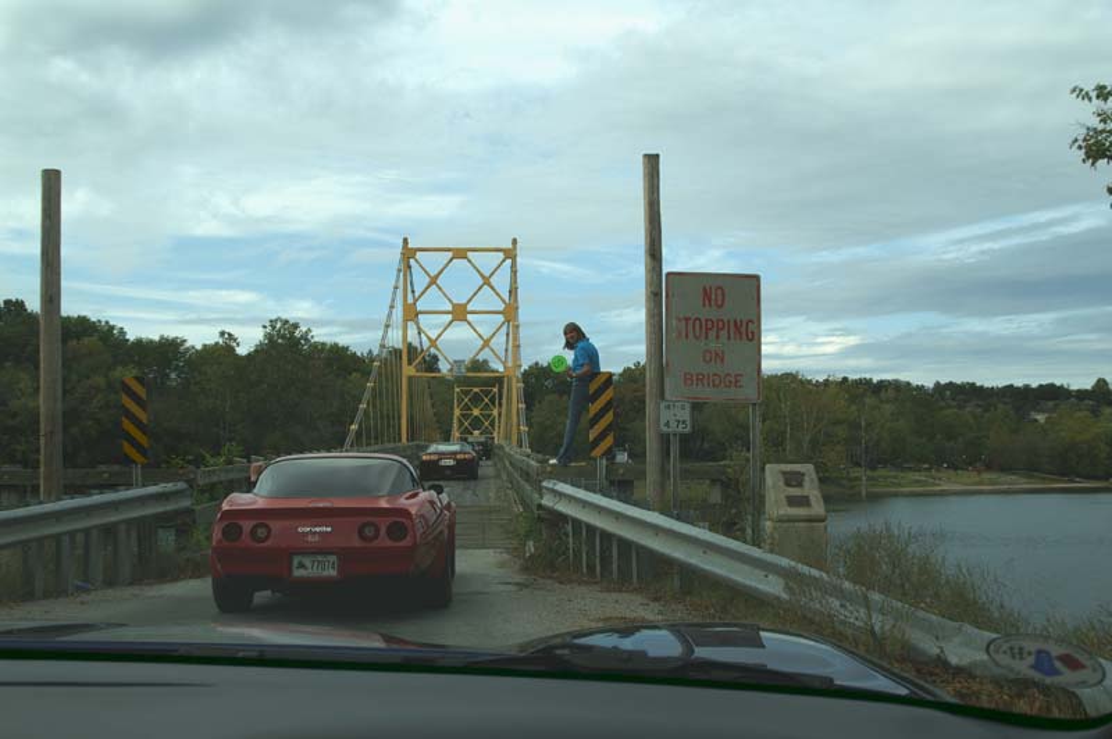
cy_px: 370
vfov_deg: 36.8
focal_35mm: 36
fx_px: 1111
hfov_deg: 53.2
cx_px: 556
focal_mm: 24
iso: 100
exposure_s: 1/200
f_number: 8
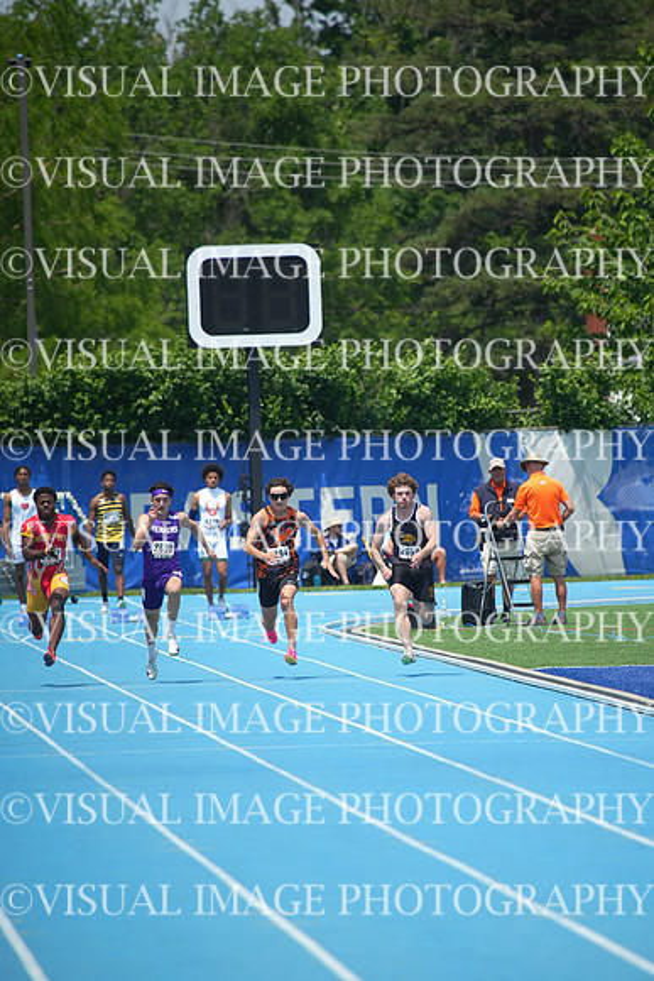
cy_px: 490
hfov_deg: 3.4
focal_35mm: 400
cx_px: 327
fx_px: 10893
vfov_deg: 5.2
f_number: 5.6
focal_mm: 400
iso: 400
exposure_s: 1/1600
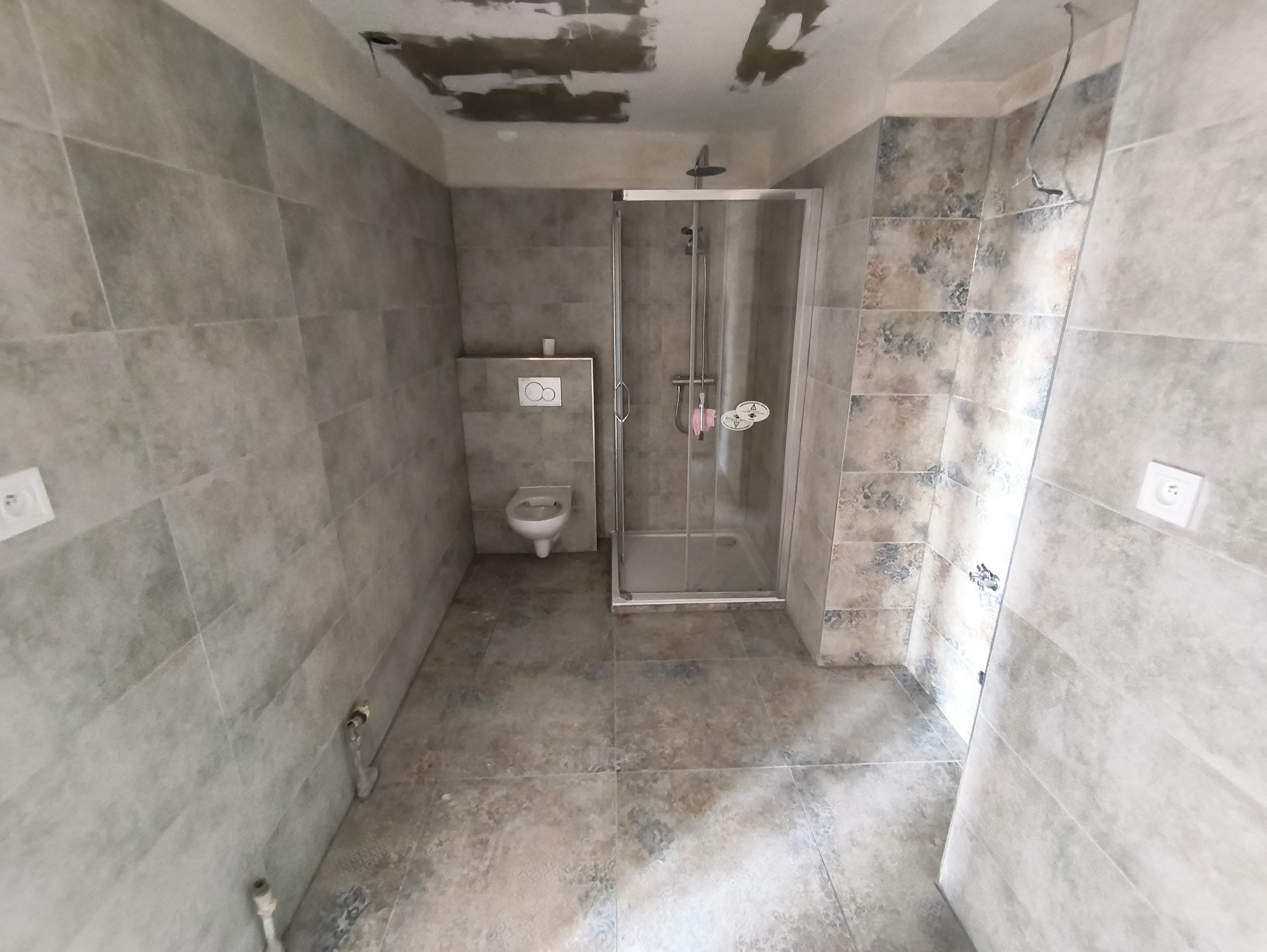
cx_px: 634
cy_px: 476
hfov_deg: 98.1
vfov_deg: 81.8
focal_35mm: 15
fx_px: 549
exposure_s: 1/16.7
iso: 1250
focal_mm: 1.65
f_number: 2.2
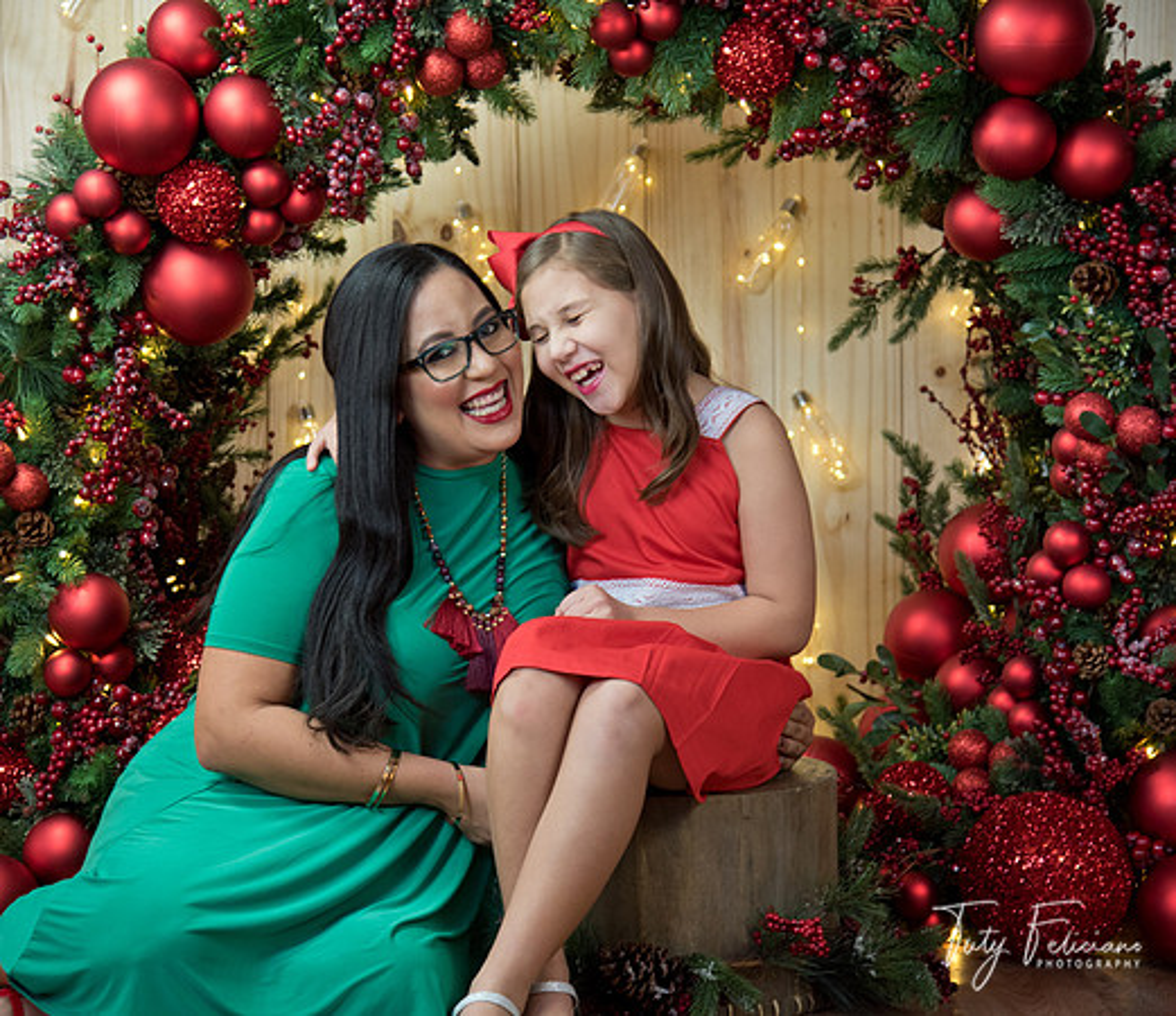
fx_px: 3468
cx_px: 539
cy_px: 508
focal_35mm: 97
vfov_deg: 16.7
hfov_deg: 19.2
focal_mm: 82
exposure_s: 1/80
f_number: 4.5
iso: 1000
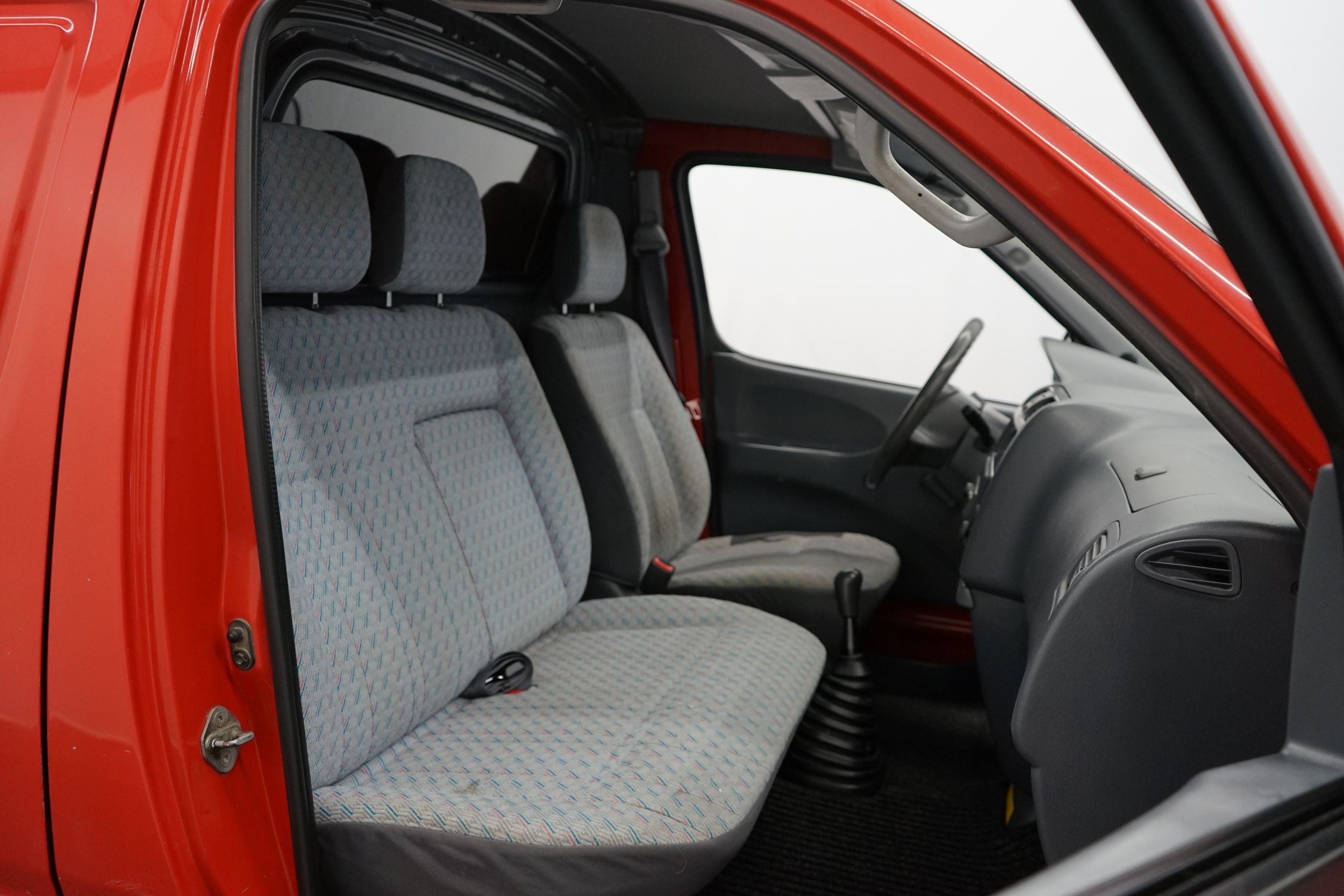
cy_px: 448
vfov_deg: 46.4
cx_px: 672
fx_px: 1045
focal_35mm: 28
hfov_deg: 65.5
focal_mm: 28
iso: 1600
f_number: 4
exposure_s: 1/160
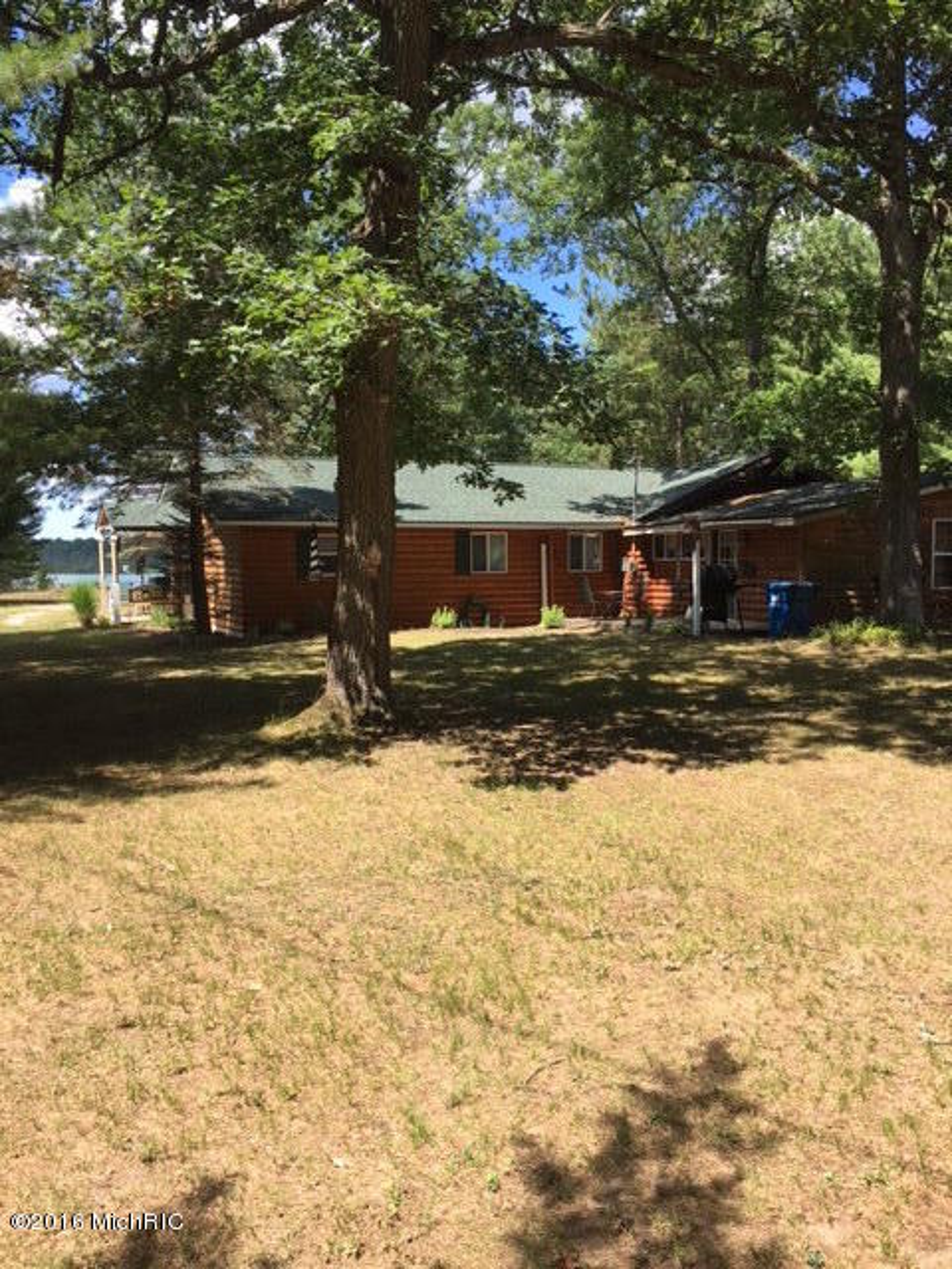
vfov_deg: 61.7
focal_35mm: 29
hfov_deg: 48.2
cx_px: 476
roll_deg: +0.1
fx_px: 1063
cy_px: 634
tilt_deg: -4.1
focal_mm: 4.15
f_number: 2.2
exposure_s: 1/527
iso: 25
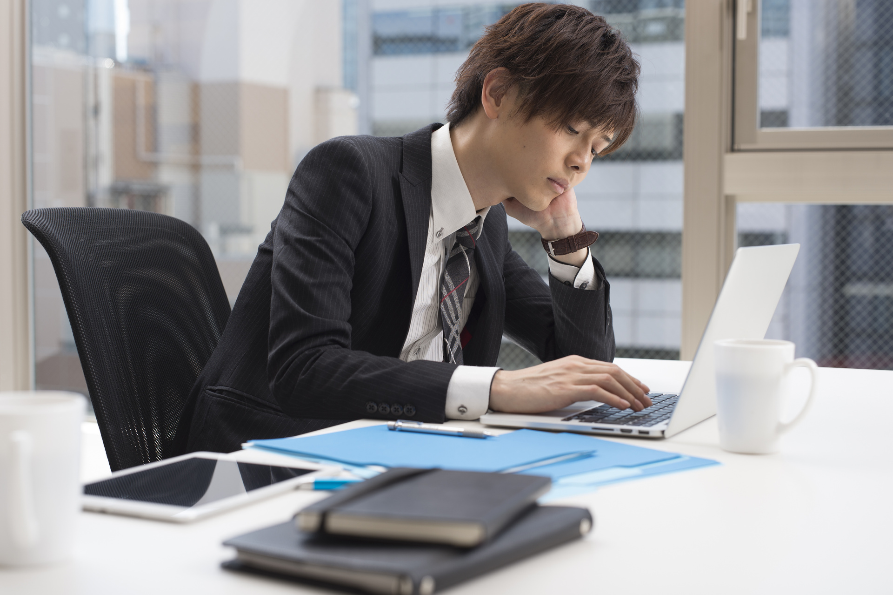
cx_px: 446
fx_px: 1364
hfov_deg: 36.3
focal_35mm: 55
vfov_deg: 24.6
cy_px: 298
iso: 100
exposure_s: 1/250
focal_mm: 55
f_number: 4.8
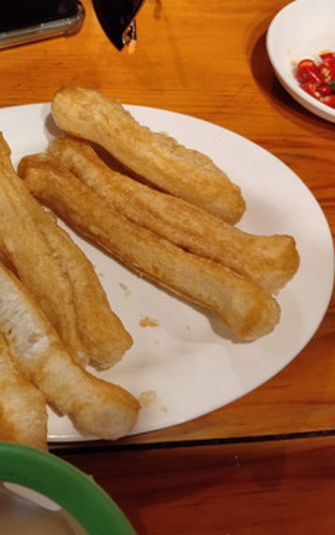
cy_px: 262
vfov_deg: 47.2
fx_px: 613
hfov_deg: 28.0
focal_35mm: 42
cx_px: -28
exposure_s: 1/25
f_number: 1.8
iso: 320
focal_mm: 4.22
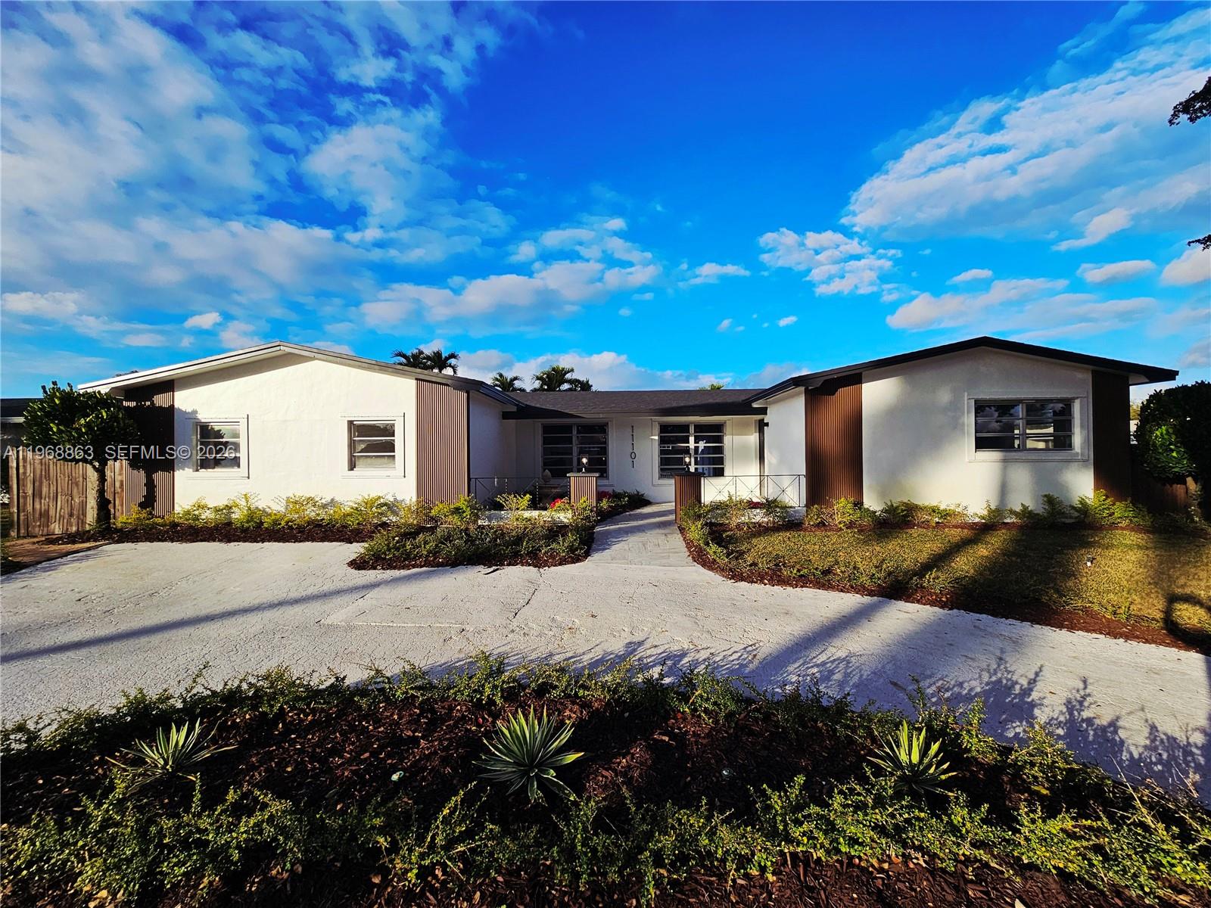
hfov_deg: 106.2
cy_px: 454
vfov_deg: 89.9
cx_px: 606
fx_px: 455
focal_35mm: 13
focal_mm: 2.2
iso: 50
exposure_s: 1/2000
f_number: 2.2
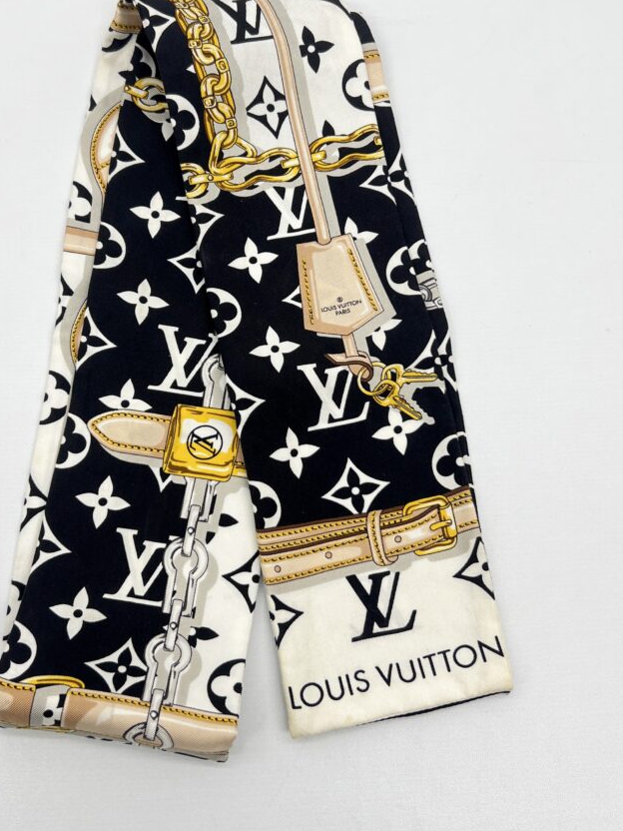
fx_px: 768
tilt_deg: -75.8
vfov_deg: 56.7
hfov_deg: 43.9
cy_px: 379
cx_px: 246
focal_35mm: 32
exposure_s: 1/116
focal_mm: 5.7
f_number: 1.5
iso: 32
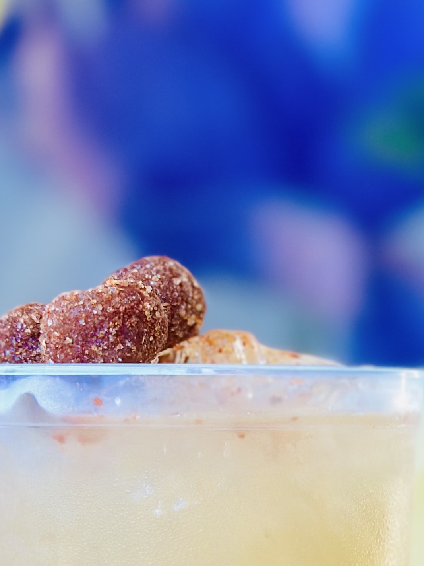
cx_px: 444
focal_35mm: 136
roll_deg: -0.2
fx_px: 2221
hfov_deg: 10.8
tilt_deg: -6.8
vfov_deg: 14.1
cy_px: 657
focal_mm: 6.86
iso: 80
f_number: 1.78
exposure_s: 1/414
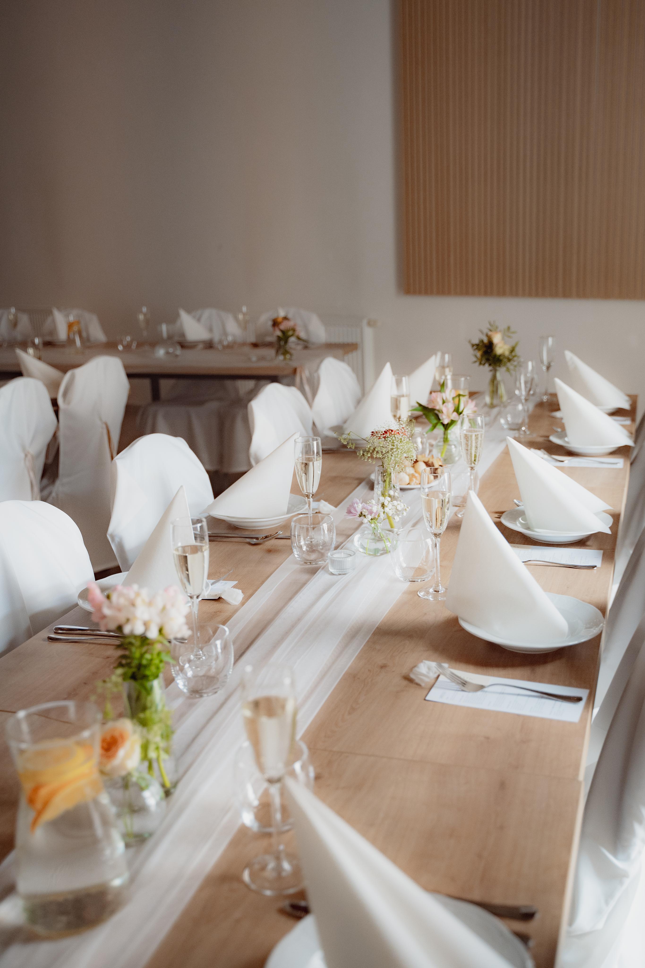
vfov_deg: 48.5
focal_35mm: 40
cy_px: 484
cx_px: 322
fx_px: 1075
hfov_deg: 33.4
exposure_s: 1/250
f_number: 2.8
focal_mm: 40
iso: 1600
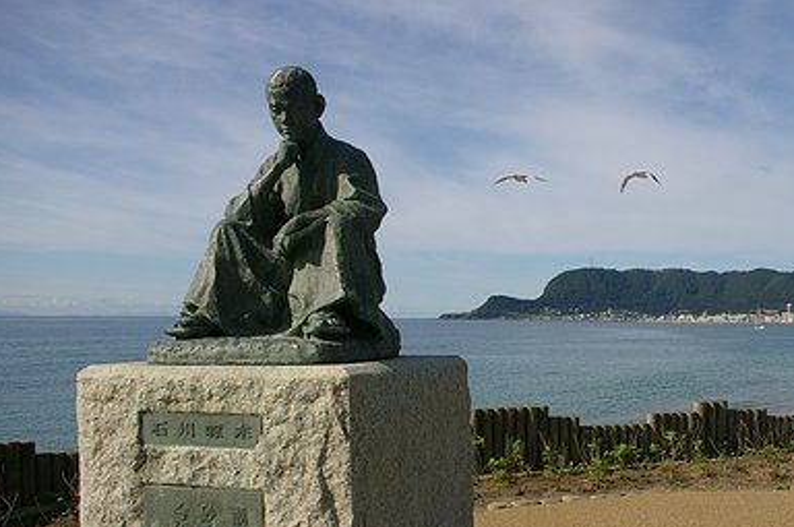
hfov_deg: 52.3
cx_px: 519
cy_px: 347
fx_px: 793
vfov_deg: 36.4
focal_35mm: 36
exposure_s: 1/640
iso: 200
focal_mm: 18
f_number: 8
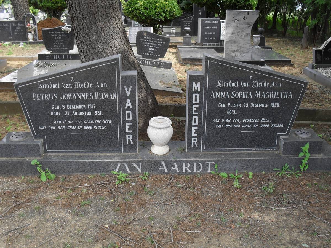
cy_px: 124
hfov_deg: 44.8
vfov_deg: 34.3
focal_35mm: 42
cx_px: 166
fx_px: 402
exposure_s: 1/60
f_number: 3.6
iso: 100
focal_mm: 7.5
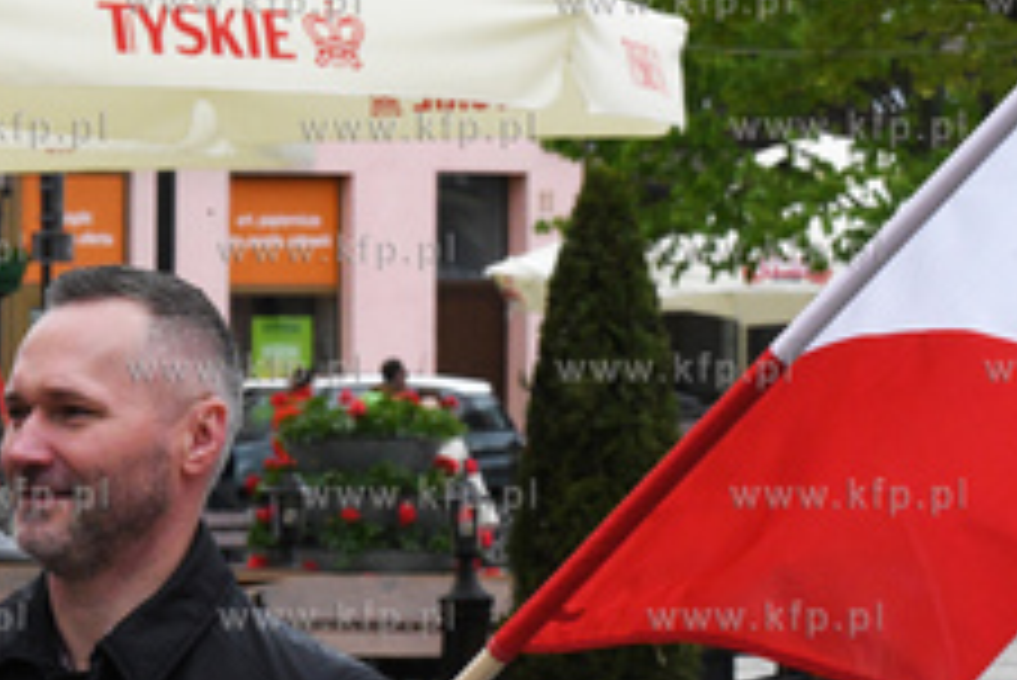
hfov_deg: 6.0
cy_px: 556
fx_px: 9752
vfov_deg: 4.0
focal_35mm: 345
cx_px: 148
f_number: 18
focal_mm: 130
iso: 3200
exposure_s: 1/1250
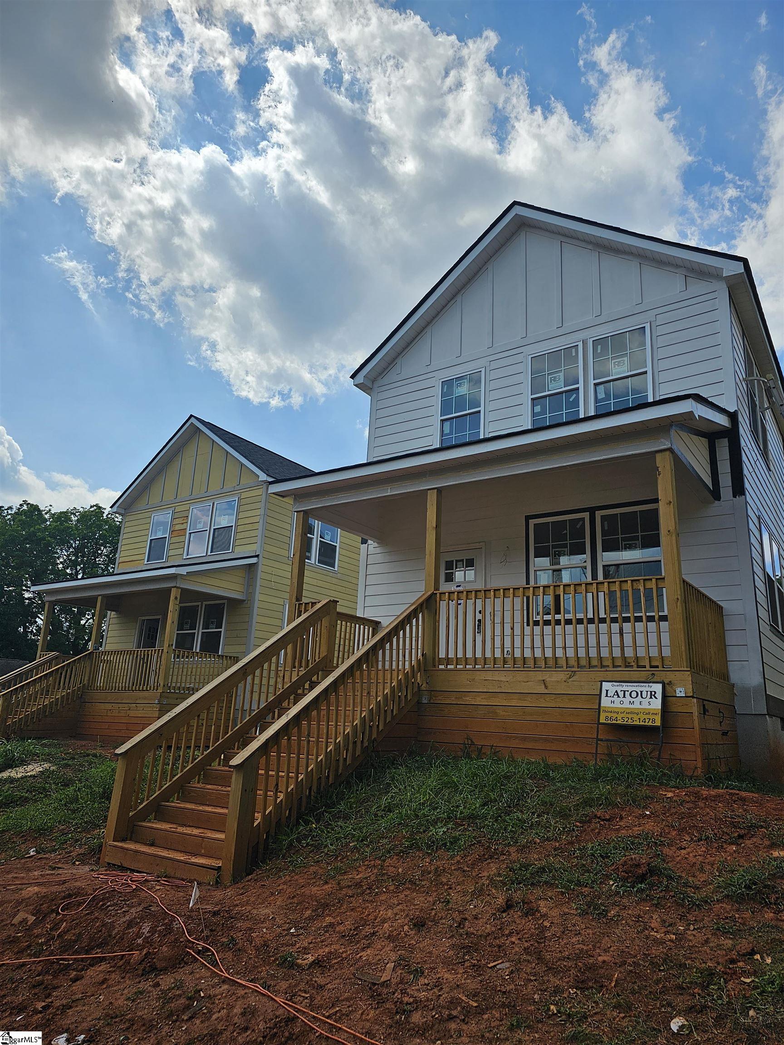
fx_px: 695
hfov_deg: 58.9
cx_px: 392
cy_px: 522
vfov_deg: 73.9
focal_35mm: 23
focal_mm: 6.3
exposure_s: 1/1610
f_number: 1.7
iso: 12
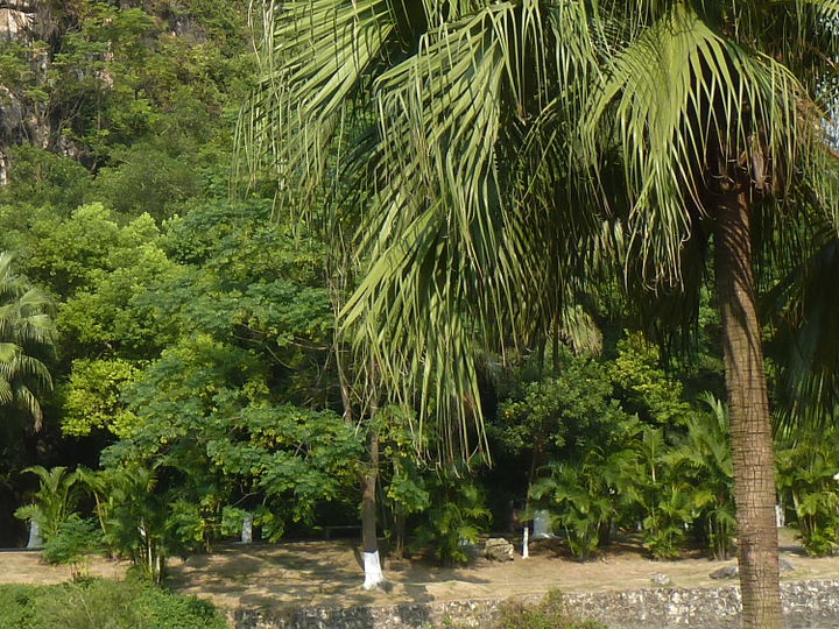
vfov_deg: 13.0
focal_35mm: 112
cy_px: -68
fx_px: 2715
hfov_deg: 17.2
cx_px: 28
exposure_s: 1/320
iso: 80
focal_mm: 6.9
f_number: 4
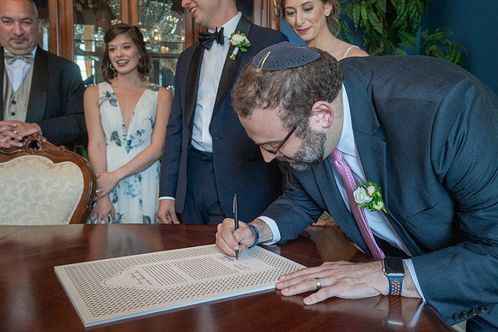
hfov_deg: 56.9
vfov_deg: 39.7
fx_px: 460
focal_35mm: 33
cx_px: 241
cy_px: 154
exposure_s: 1/125
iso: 1250
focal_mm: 31
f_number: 5.6
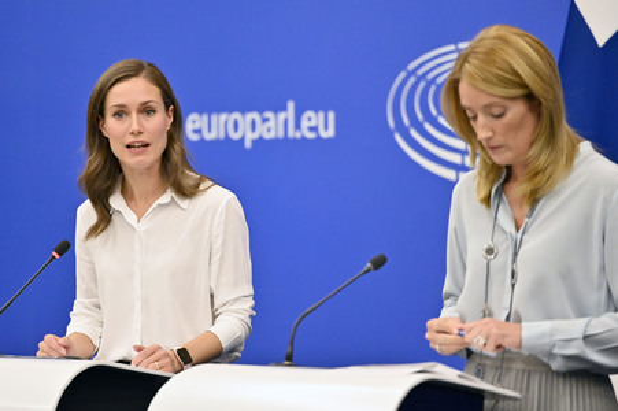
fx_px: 3431
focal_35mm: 200
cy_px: 206
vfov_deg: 6.9
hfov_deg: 10.3
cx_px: 309
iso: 5000
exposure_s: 1/800
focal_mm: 200
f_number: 2.8
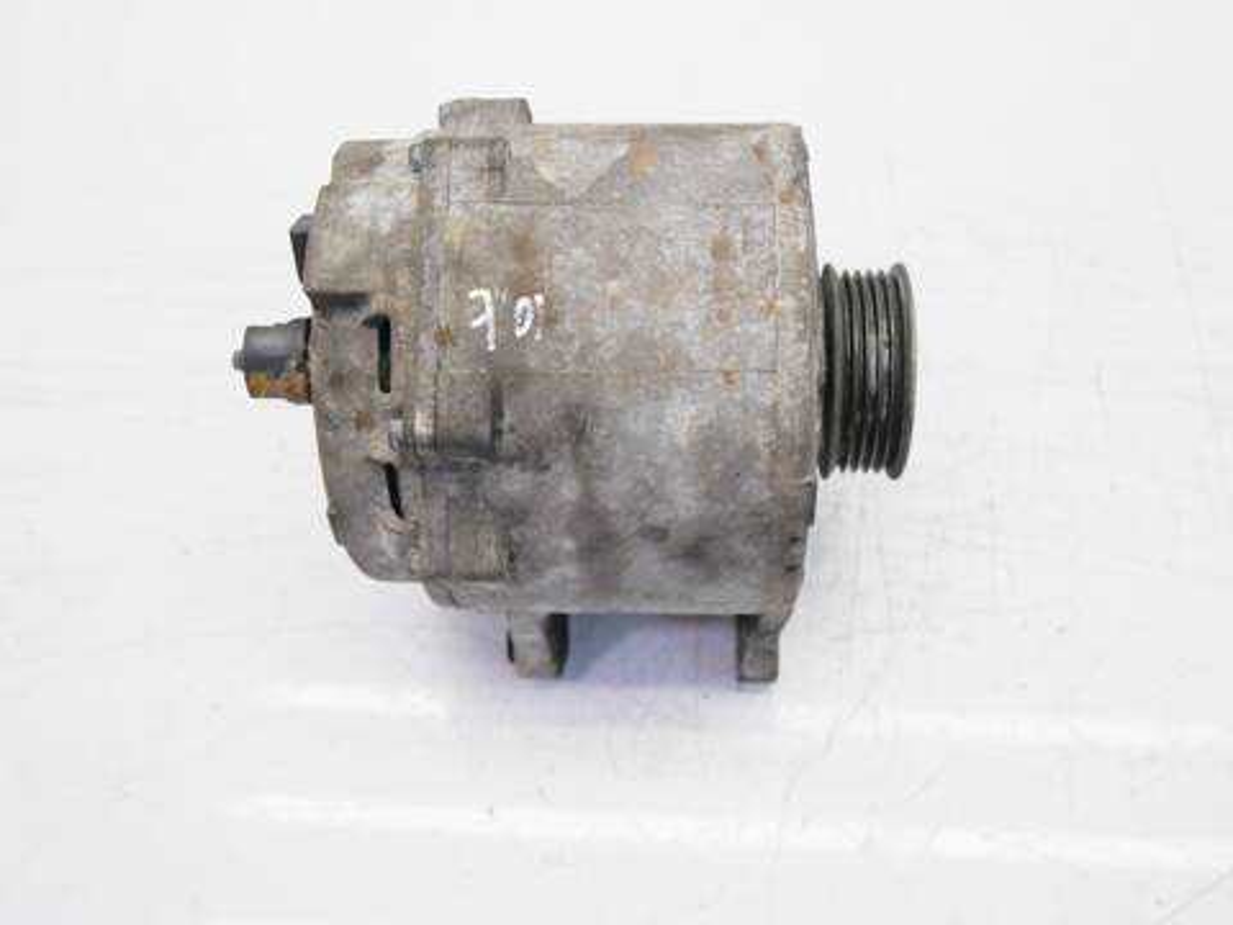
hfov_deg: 56.8
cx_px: 616
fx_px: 1140
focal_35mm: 32
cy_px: 462
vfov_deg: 44.2
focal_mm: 16
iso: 200
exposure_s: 1/80
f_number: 4
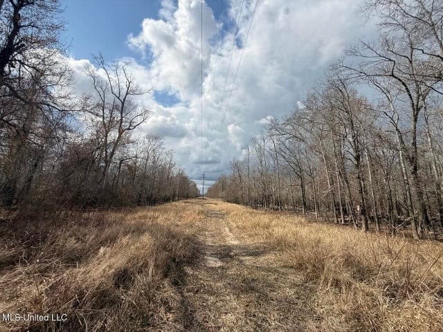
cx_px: 222
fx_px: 179
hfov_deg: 102.1
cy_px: 166
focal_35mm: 14
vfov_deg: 85.7
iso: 50
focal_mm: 2.2
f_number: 2.2
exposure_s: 1/3891
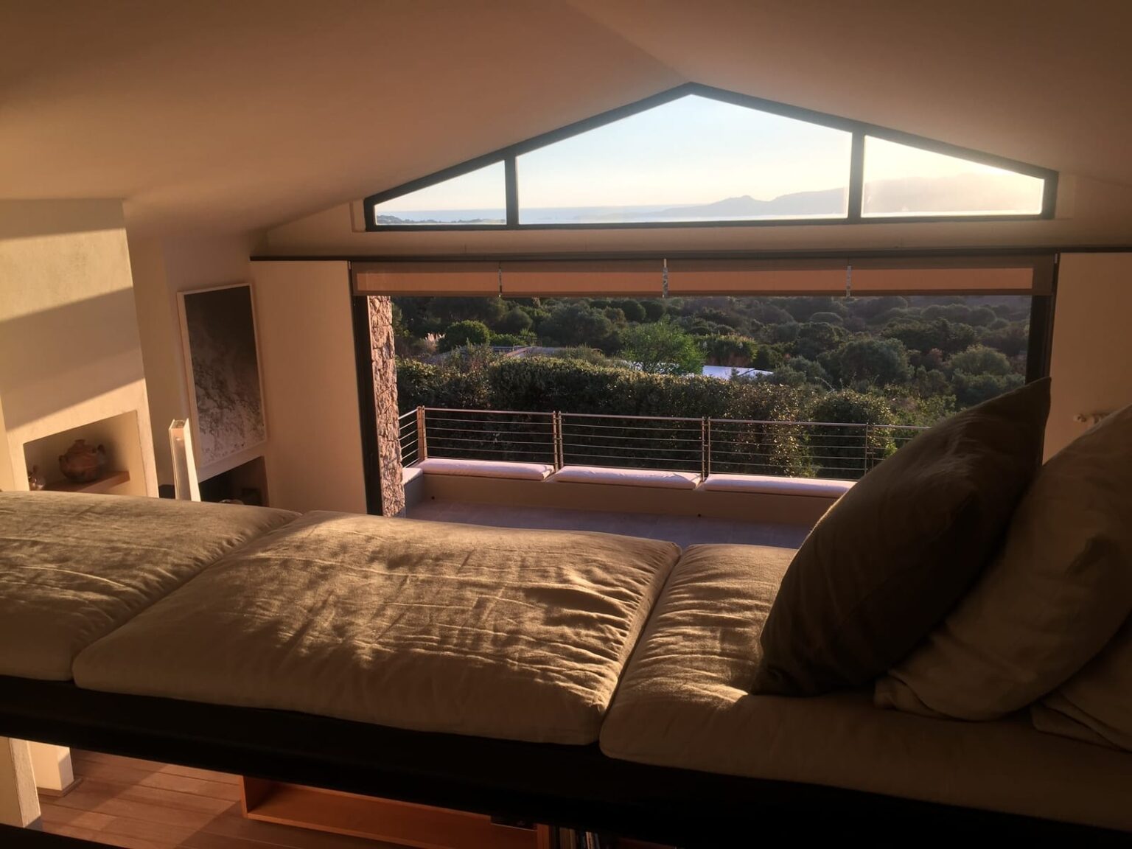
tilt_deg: -9.4
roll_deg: +2.3
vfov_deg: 48.2
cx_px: 566
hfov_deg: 61.7
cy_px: 424
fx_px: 948
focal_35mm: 29
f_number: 2.2
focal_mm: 4.15
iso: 32
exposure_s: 1/395
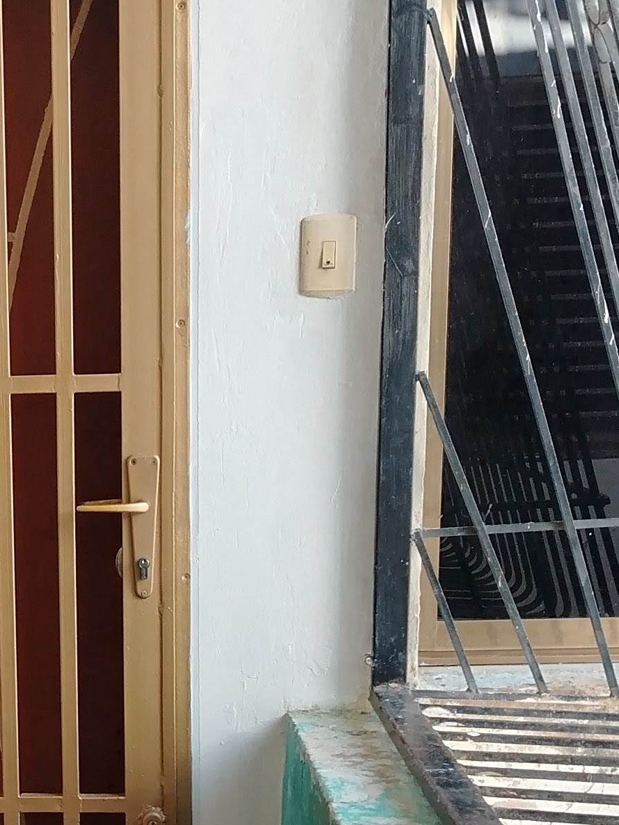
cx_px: -71
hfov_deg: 17.6
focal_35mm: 81
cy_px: 788
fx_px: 1931
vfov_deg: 23.3
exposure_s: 1/100
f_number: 1.75
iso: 441
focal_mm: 5.25
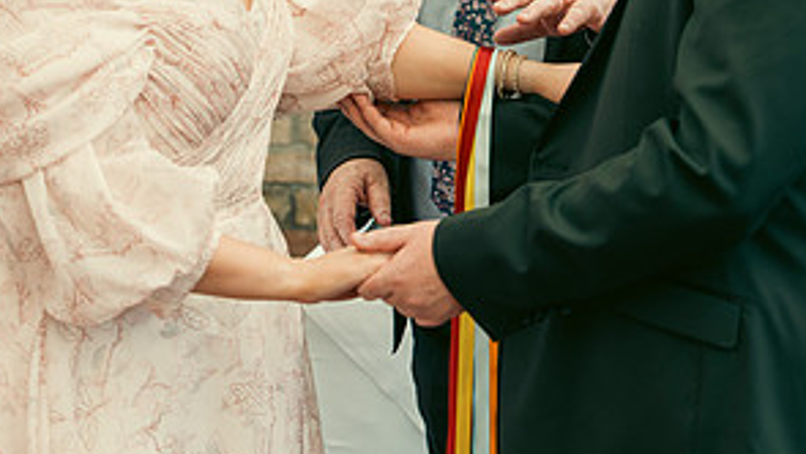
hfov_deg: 15.3
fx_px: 2992
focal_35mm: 140
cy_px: -29
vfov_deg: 8.6
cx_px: 402
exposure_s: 1/200
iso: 400
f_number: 3.5
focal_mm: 68
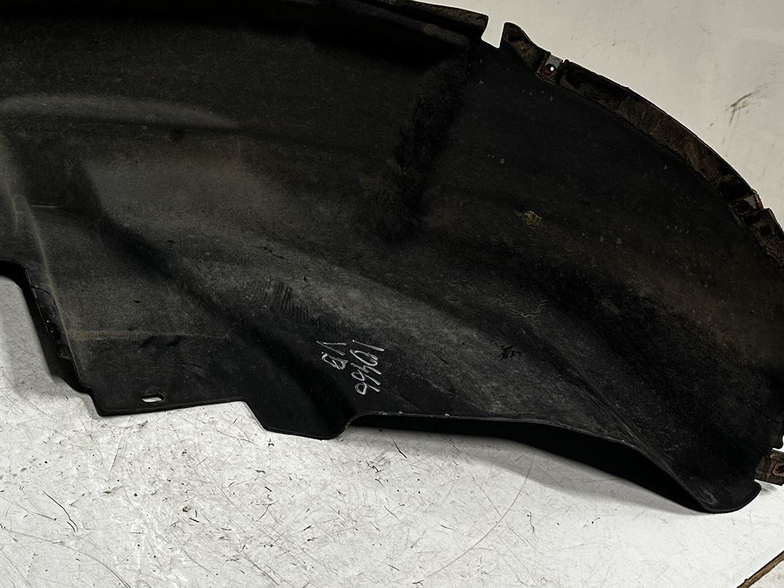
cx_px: 93
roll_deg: -3.5
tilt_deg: -29.1
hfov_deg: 38.7
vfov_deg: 31.4
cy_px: 222
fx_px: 1041
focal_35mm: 46
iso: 125
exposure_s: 1/50
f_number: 1.78
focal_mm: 6.86
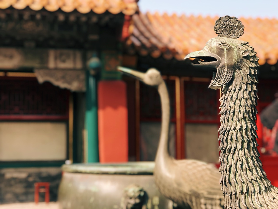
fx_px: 458
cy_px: 104
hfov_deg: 33.8
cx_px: 139
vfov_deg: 25.7
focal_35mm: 57
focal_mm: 6.6
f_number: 2.8
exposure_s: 1/277
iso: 20
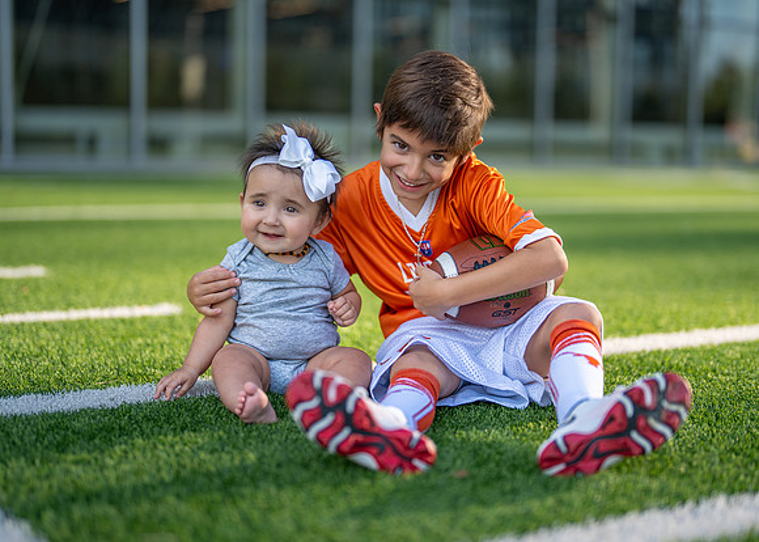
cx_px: 412
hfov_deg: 31.7
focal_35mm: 62
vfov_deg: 22.9
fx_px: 1337
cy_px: 266
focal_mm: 50
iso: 100
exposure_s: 1/2500
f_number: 1.2
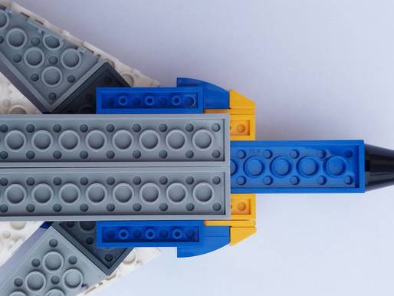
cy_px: 171
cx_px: 155
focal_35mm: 49
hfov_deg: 38.7
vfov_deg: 29.7
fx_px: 558
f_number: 1.9
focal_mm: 3.7
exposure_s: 1/232
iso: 64
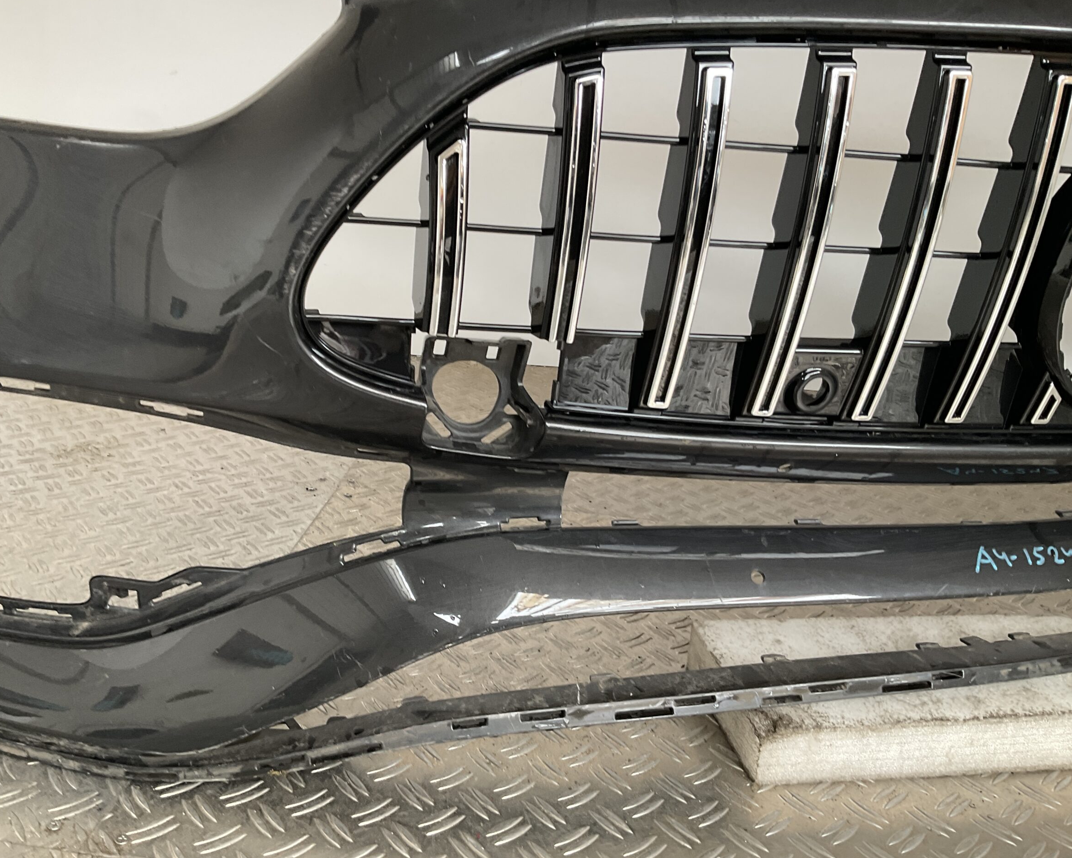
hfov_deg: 57.1
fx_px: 983
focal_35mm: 31
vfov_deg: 47.1
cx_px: 502
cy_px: 420
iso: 40
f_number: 1.8
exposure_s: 1/60
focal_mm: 3
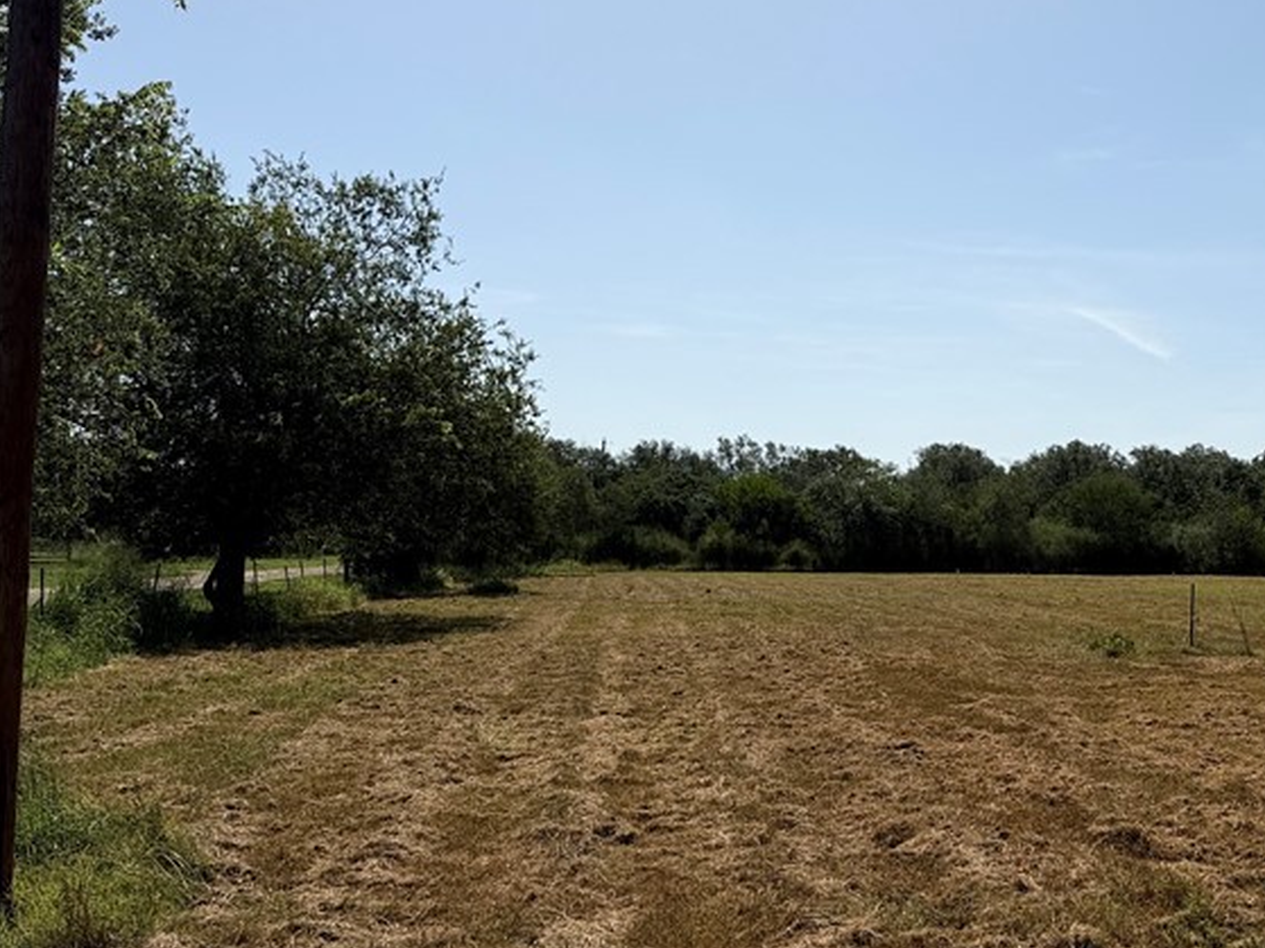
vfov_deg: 32.8
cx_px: 1009
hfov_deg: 41.2
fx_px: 1608
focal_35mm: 44
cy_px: 423
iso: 80
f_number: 1.78
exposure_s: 1/10309
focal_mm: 6.76
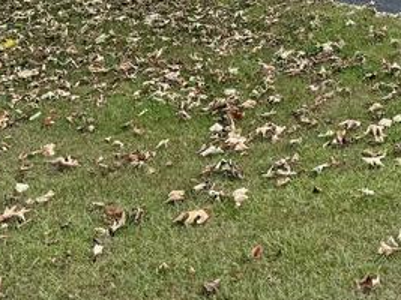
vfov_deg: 14.2
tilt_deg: +2.4
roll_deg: +1.4
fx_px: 1065
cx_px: 532
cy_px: -242
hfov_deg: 19.5
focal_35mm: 92
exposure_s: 1/2415
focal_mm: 6.76
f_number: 1.78
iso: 80
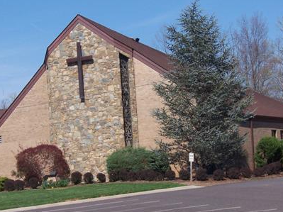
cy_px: 130
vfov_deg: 12.6
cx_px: 110
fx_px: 956
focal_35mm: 117
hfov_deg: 16.8
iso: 80
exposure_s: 1/500
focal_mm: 12.1
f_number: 4.8
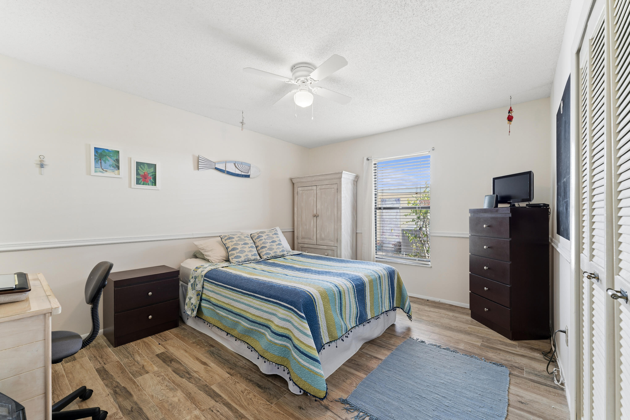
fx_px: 245
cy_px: 210
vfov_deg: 81.2
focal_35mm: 14
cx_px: 315
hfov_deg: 104.3
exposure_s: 1/3.33
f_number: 8
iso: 200
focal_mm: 14
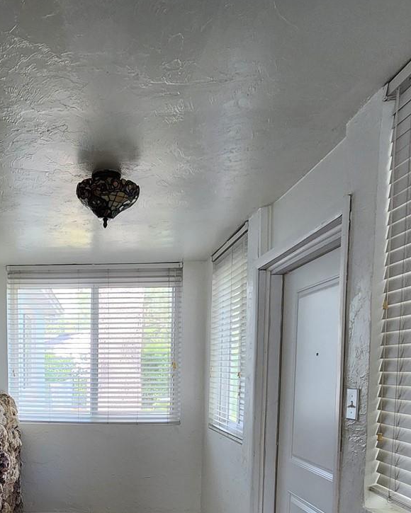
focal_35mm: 28
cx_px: 60
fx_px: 426
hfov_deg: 47.5
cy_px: 405
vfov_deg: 57.8
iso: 250
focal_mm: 2.2
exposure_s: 1/60
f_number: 2.2
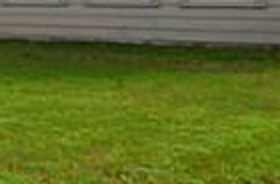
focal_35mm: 110
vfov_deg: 11.9
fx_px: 852
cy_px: -78
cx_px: -370
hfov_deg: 13.9
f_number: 8
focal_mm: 10
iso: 100
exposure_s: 1/250
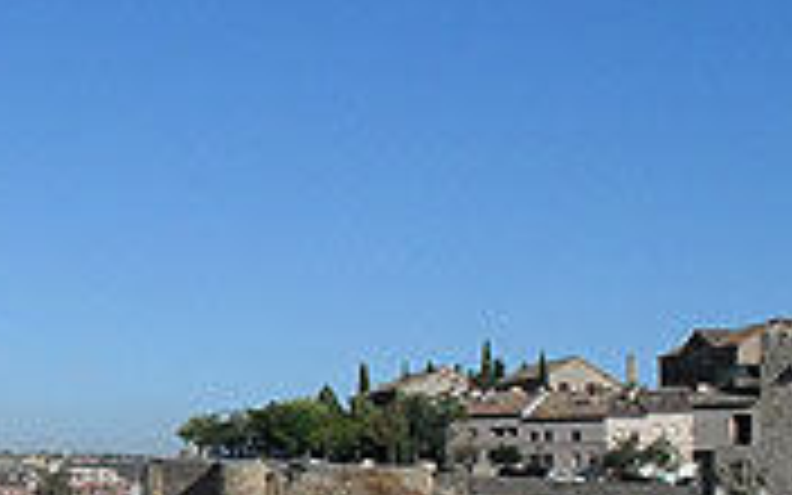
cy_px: 423
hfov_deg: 21.0
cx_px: -22
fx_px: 2051
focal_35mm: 95
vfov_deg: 13.7
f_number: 8.4
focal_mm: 6.3
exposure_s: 1/350
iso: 100
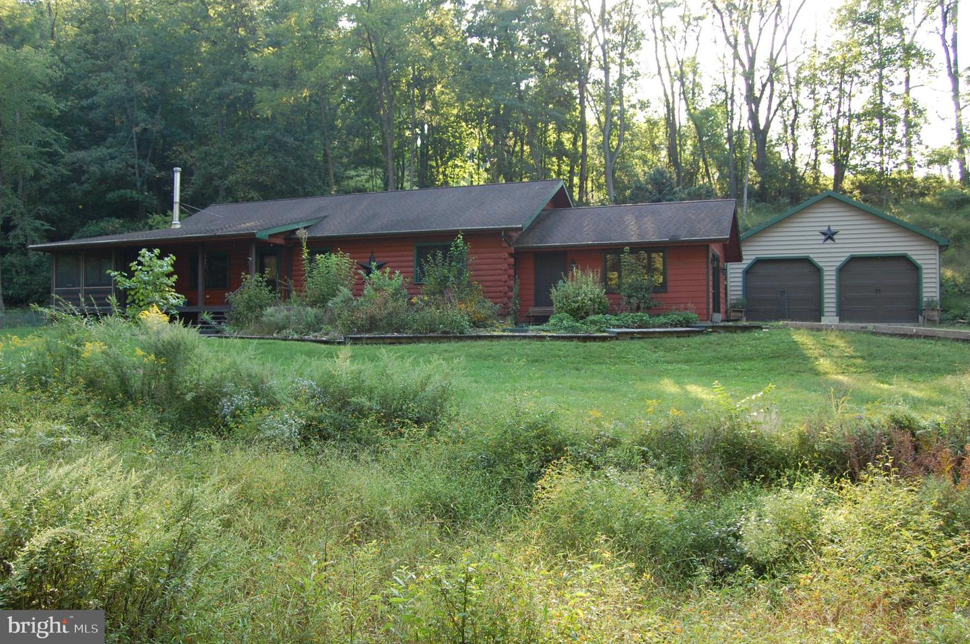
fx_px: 807
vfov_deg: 43.5
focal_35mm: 30
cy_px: 322
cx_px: 485
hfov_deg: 62.0
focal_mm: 20
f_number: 5.6
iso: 400
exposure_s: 1/125
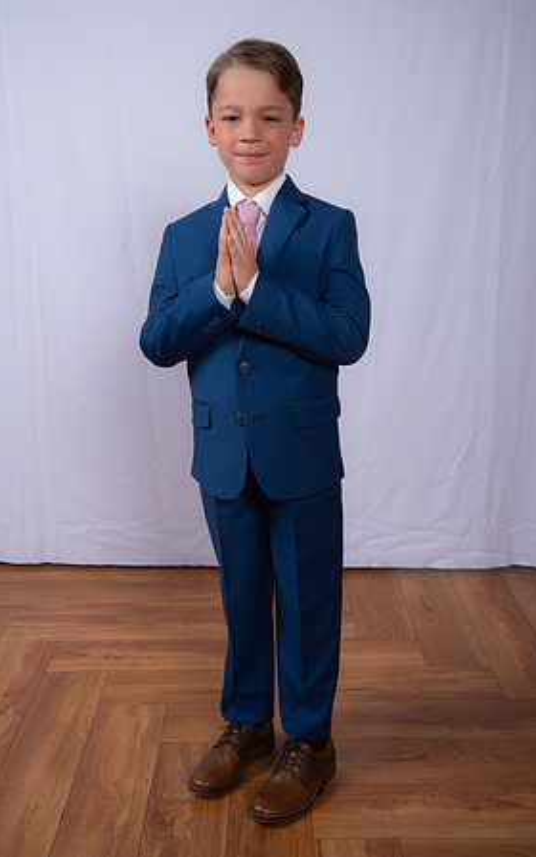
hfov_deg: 29.9
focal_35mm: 43
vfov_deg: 46.2
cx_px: 280
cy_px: 428
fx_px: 1005
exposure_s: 1/160
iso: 250
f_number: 8
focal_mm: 42
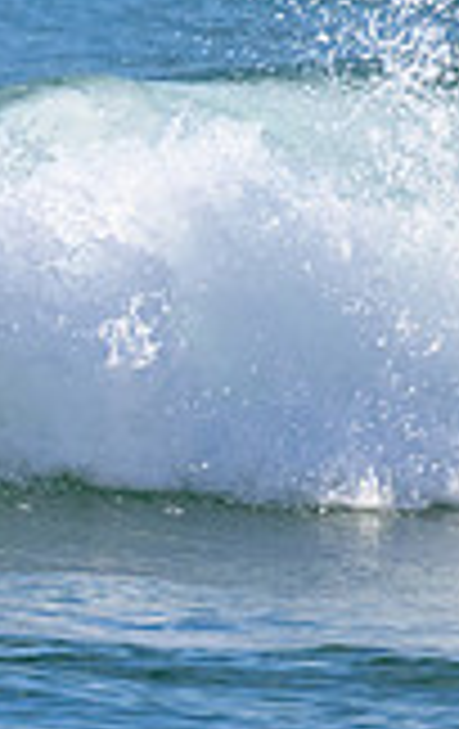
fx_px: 47822
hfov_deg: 0.5
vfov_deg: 0.9
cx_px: -756
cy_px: 250
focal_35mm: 2402
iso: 1600
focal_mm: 660
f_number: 11
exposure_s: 1/2000
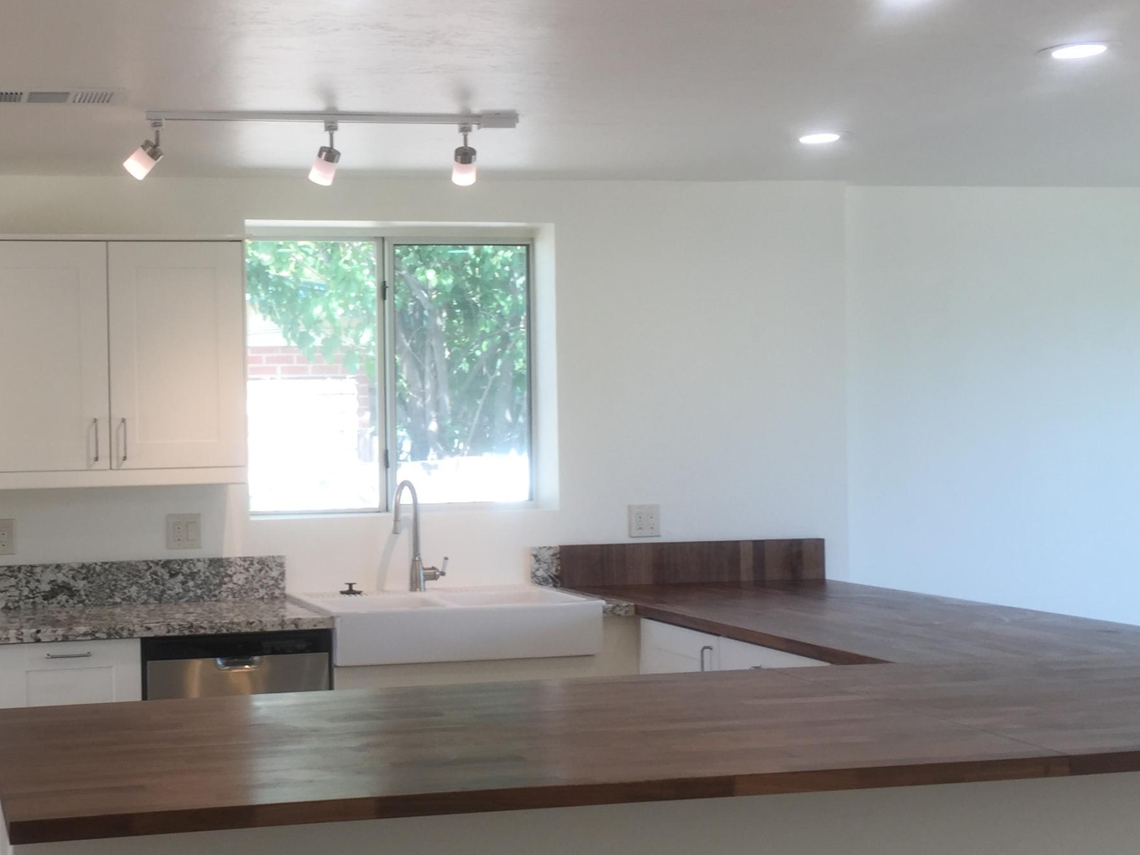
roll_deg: +0.0
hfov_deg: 37.7
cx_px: 246
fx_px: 1614
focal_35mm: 49
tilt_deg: +0.0
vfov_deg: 29.7
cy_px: 453
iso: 32
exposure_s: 1/60
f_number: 2.2
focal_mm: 4.15
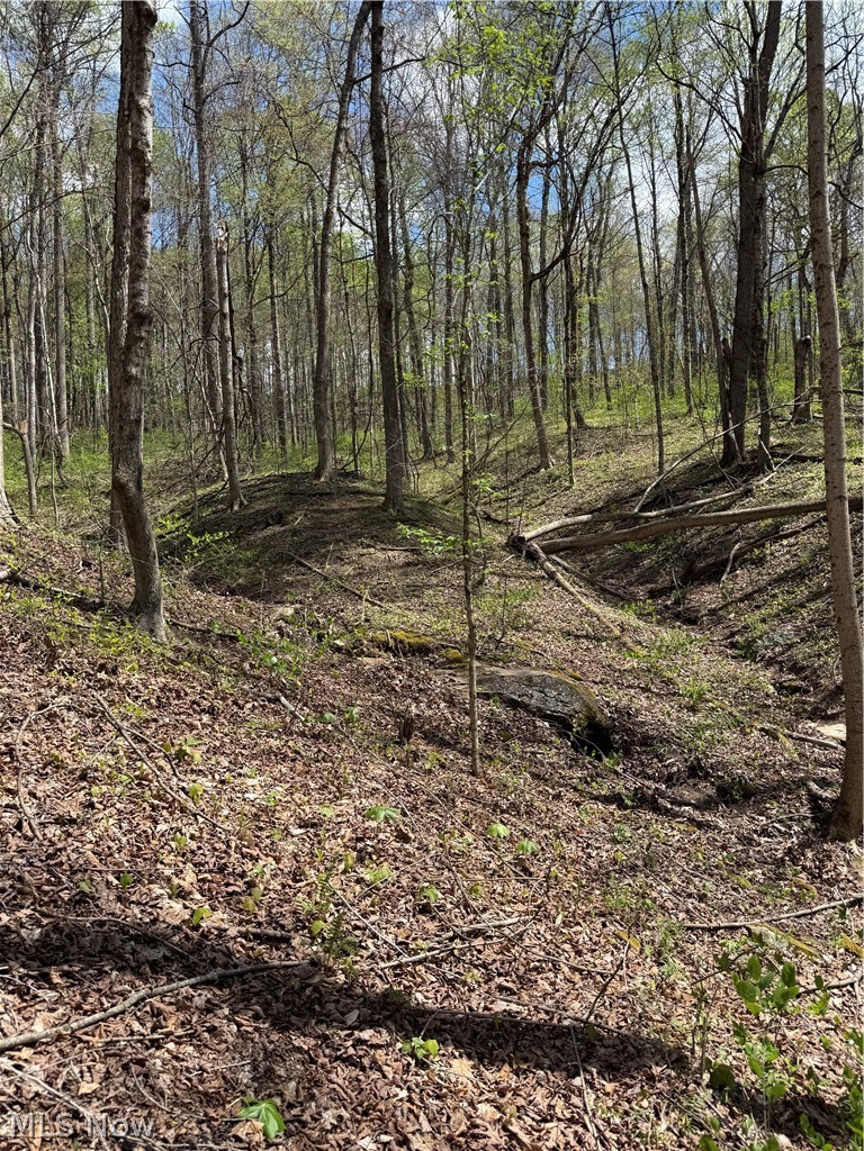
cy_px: 576
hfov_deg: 56.8
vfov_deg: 71.6
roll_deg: +3.1
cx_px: 432
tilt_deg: -0.1
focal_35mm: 24
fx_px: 799
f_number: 1.78
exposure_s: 1/2110
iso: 80
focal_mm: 6.76
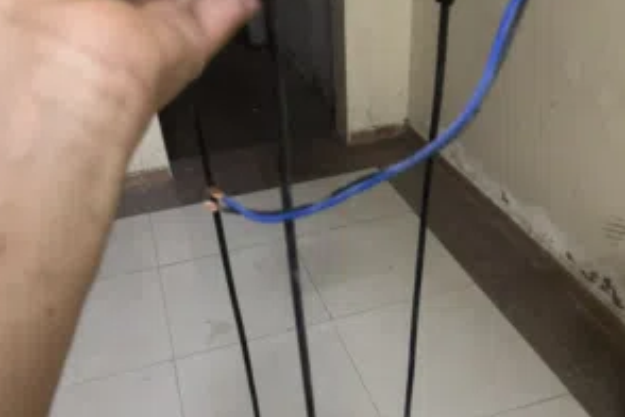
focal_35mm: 34
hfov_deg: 55.8
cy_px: 300
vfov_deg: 38.1
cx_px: 308
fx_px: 590
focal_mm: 6.76
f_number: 1.78
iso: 1000
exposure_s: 1/33
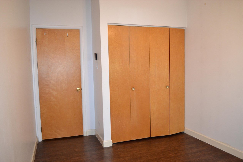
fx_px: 182
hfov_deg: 67.4
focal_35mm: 27
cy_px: 81
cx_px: 122
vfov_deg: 47.9
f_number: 3.5
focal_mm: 18
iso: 1100
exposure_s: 1/60
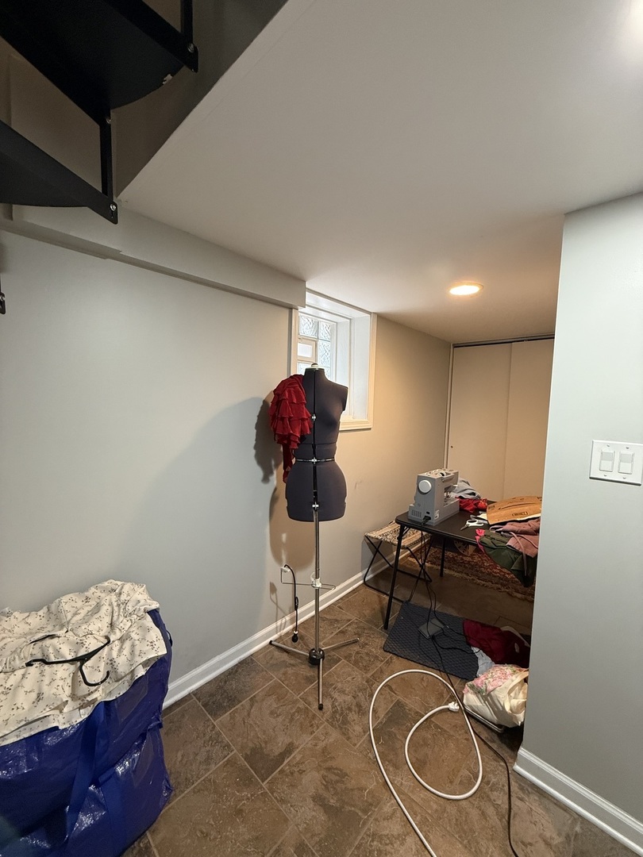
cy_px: 428
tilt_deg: -3.6
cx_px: 322
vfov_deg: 102.1
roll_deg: -1.8
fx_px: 347
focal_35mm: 14
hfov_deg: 85.7
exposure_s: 1/60
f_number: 2.2
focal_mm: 2.22
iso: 320
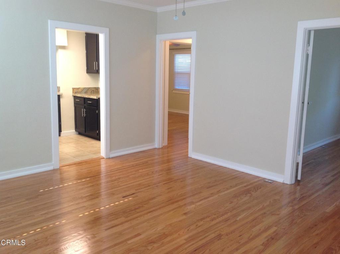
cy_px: 127
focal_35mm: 35
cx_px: 170
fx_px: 343
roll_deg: -0.6
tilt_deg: -9.9
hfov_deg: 52.7
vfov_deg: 40.6
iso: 50
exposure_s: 1/24
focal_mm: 4.28
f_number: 2.4
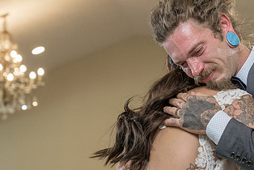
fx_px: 1384
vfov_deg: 7.0
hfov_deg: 10.4
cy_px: 108
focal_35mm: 196
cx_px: 227
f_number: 4
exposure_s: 1/250
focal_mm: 61
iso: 2000
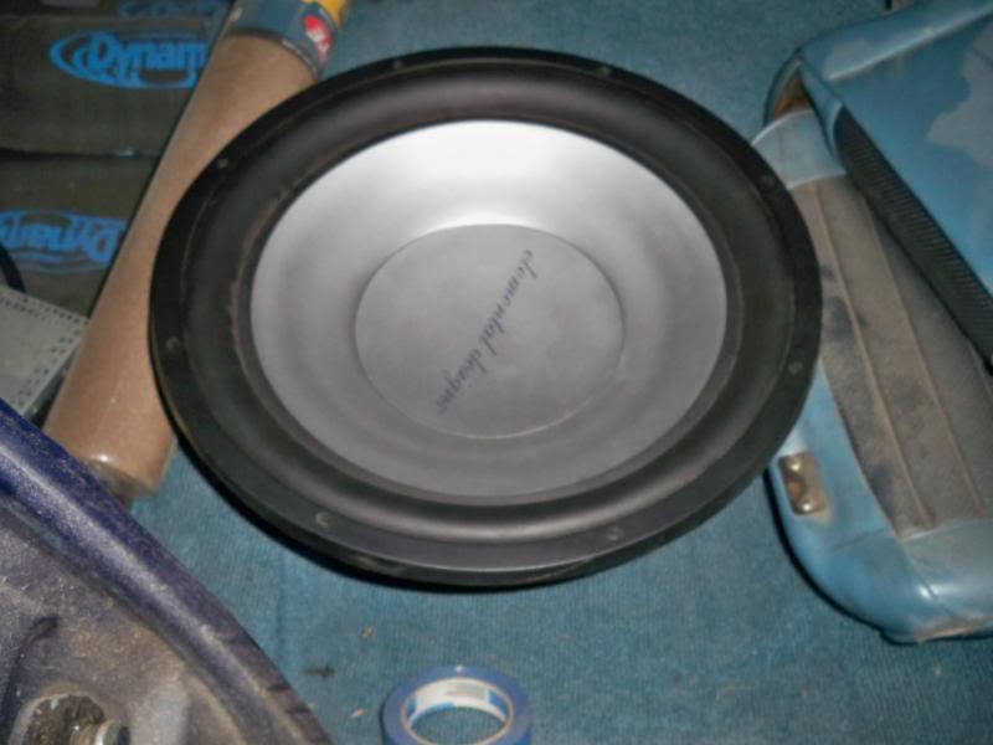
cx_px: 496
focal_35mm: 35
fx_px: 1004
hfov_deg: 52.6
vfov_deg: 40.7
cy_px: 372
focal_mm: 6.3
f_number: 3.1
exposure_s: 1/60
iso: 200
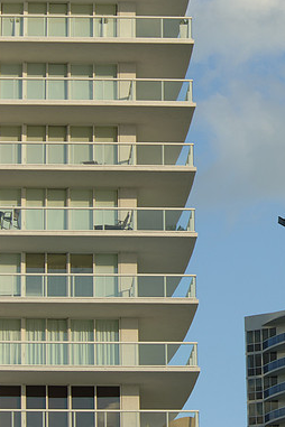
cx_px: 318
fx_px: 2301
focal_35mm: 194
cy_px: 212
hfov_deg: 7.0
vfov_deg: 10.6
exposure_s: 1/180
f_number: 6.7
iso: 100
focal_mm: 85
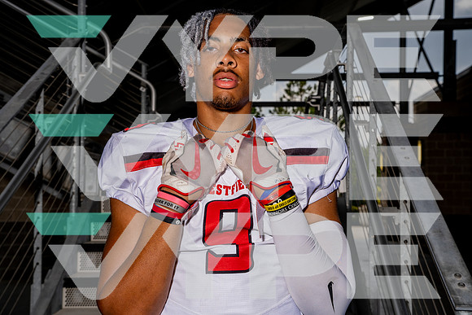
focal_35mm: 53
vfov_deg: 25.5
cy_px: 158
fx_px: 695
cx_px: 236
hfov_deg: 37.5
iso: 100
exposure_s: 1/250
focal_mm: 53
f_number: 8
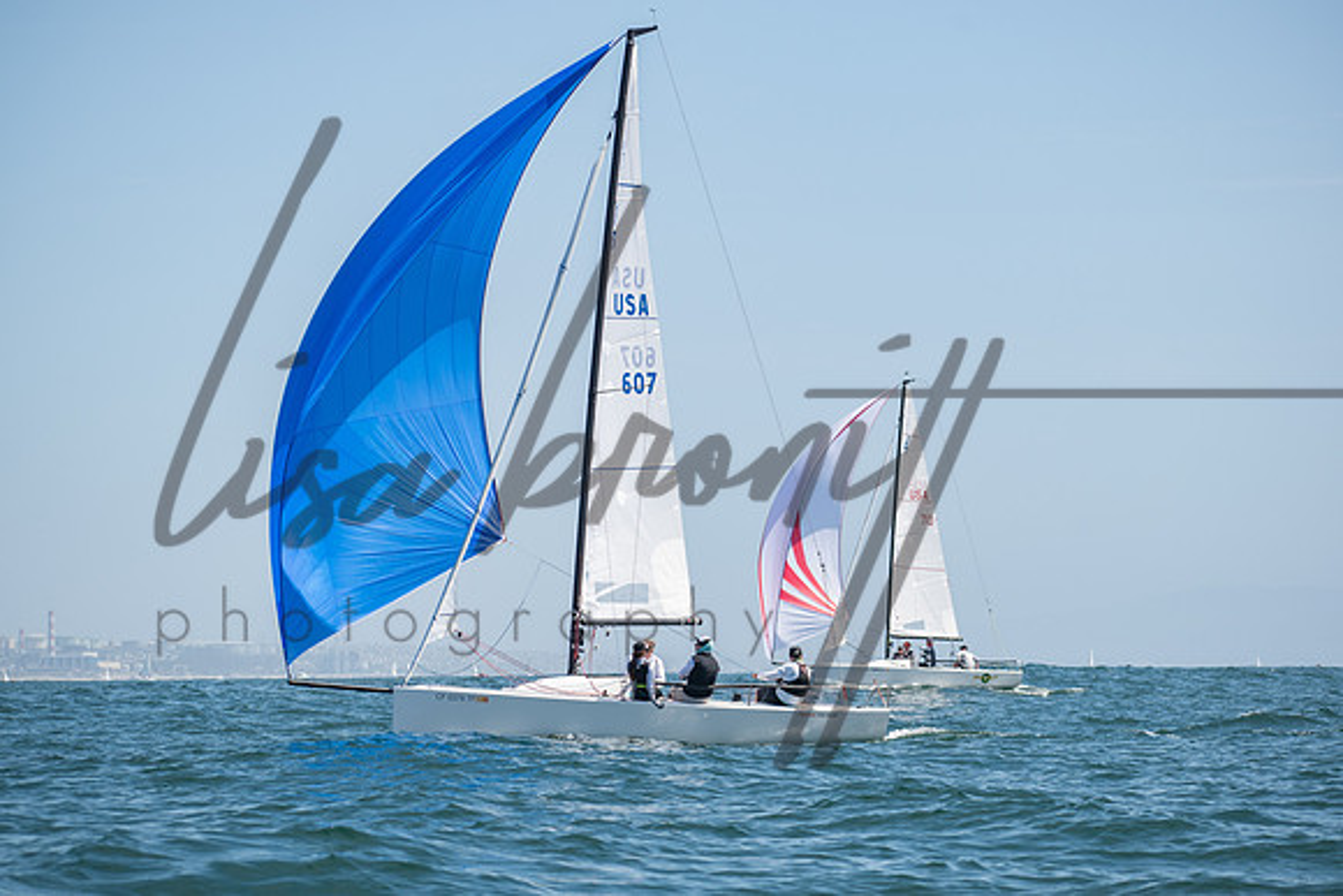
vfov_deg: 9.8
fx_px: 5229
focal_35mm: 140
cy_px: 448
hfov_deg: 14.6
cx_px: 672
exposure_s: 1/1000
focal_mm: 90
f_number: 6.3
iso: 200
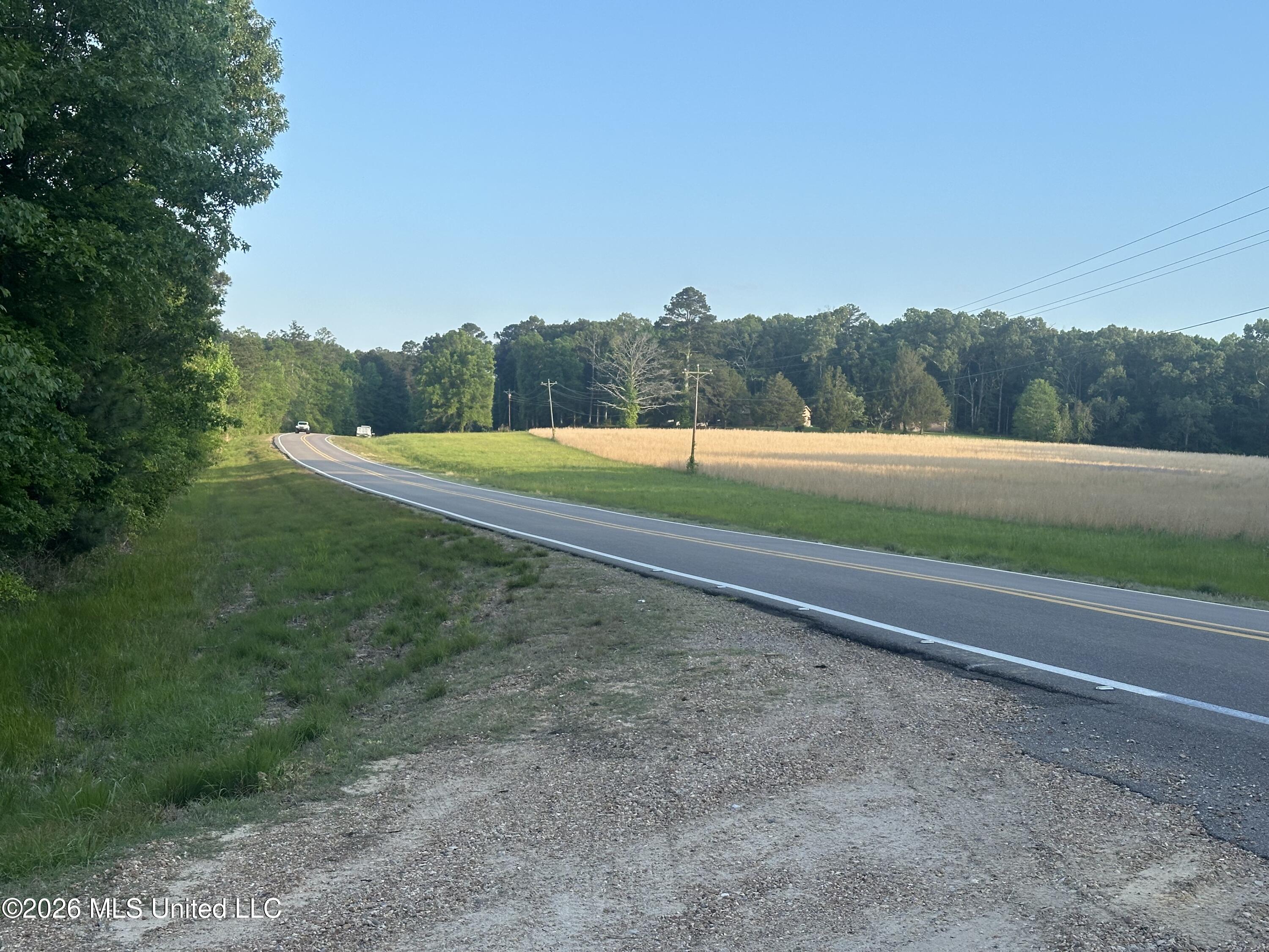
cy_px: 476
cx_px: 634
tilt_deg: -1.2
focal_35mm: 48
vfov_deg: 30.3
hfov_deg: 39.7
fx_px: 1760
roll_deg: -2.8
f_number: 1.78
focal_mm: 6.86
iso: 64
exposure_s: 1/1145
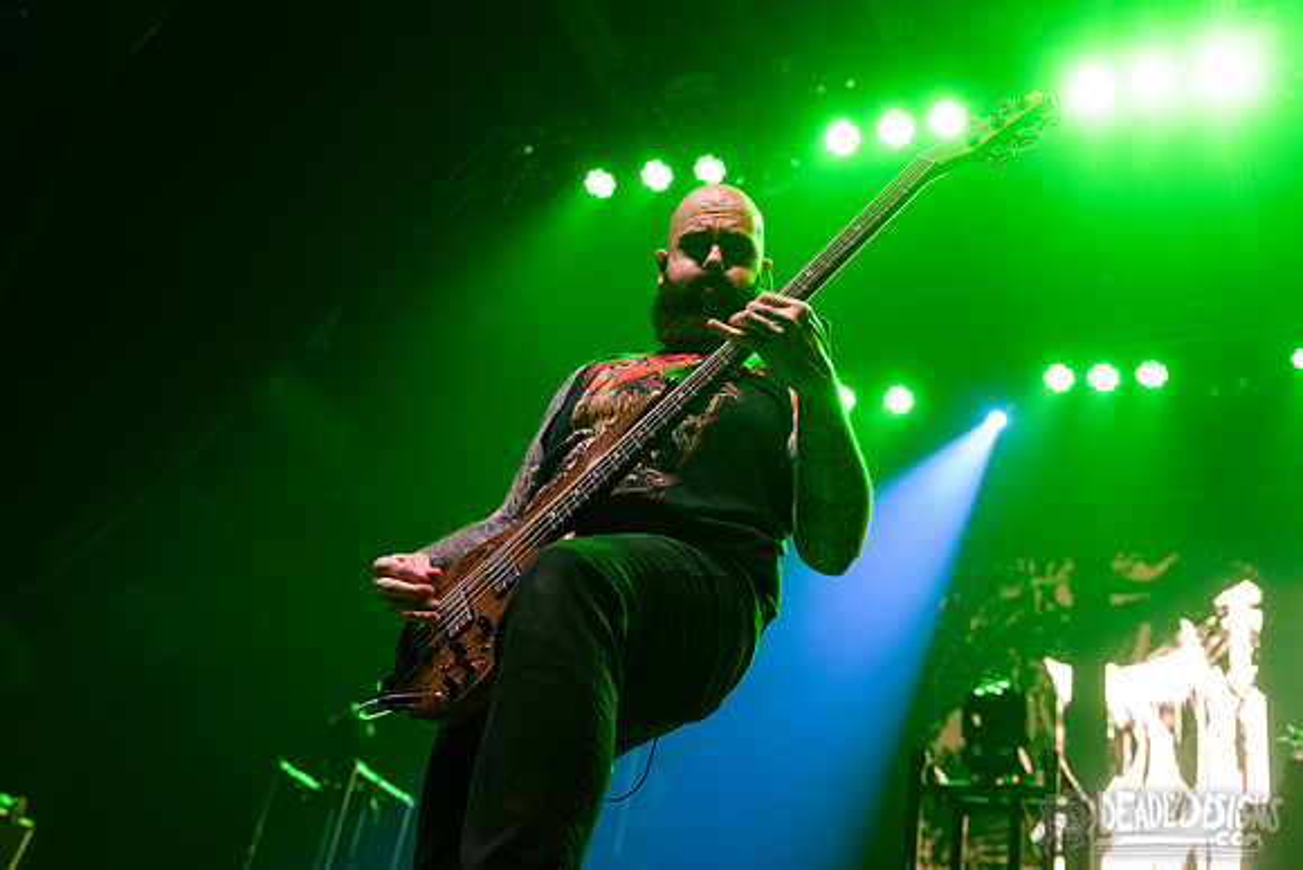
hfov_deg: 50.7
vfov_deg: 35.1
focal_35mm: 38
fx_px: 1374
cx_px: 597
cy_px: 398
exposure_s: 1/160
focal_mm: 35
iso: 3200
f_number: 3.5
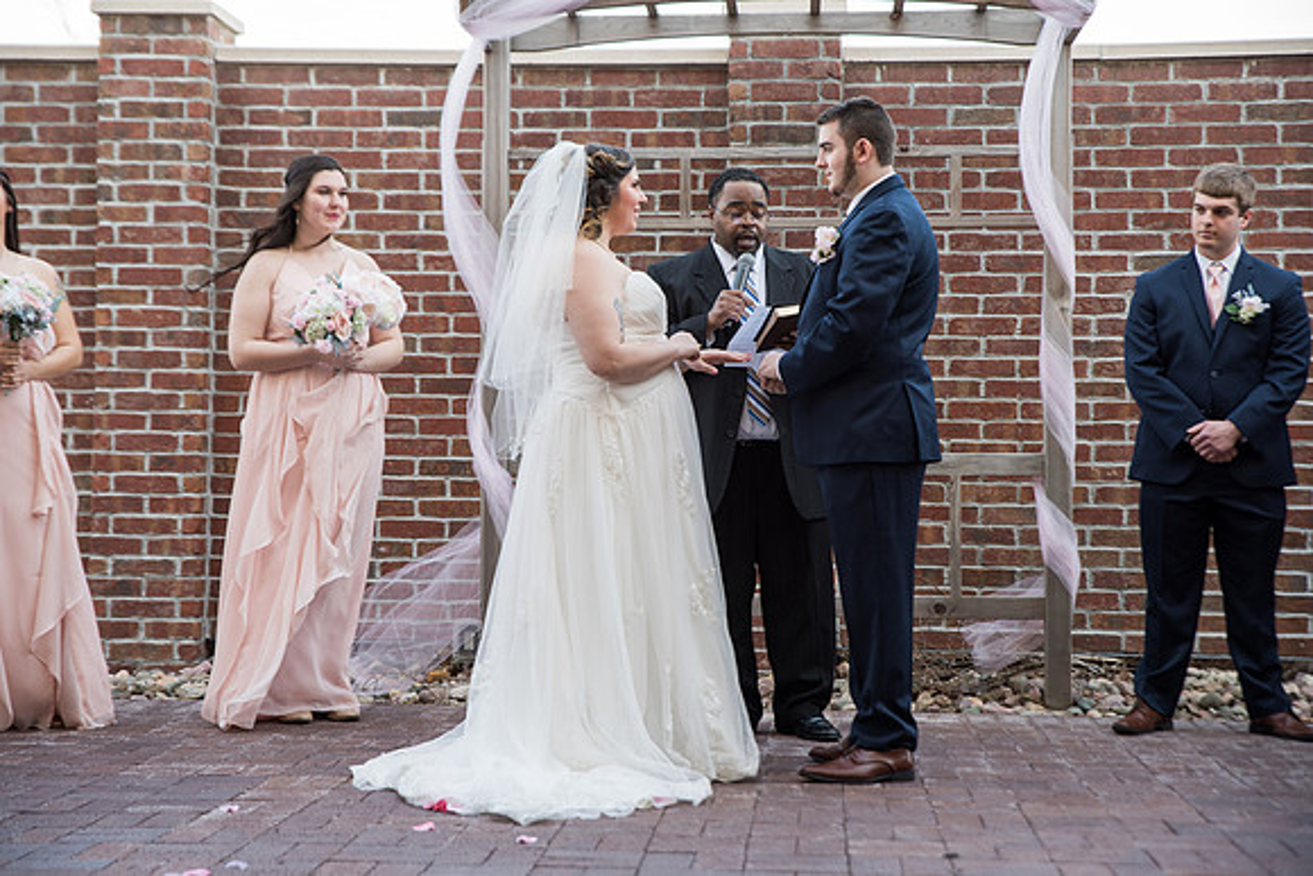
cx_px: 656
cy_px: 438
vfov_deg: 21.9
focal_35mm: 62
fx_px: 2262
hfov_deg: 32.4
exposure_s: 1/200
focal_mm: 62
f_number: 3.5
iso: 250
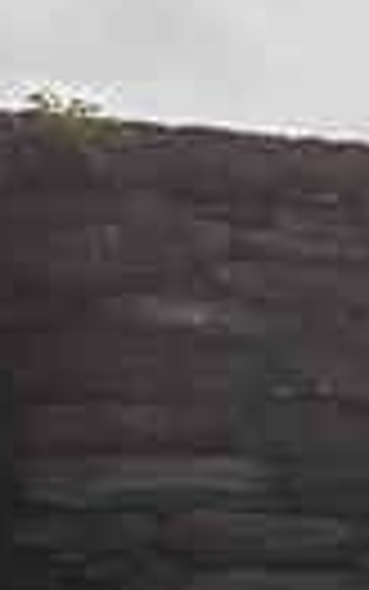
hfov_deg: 9.1
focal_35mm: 112
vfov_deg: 18.5
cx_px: 1152
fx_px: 1800
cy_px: 449
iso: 400
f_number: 2.8
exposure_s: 1/1000
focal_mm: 24
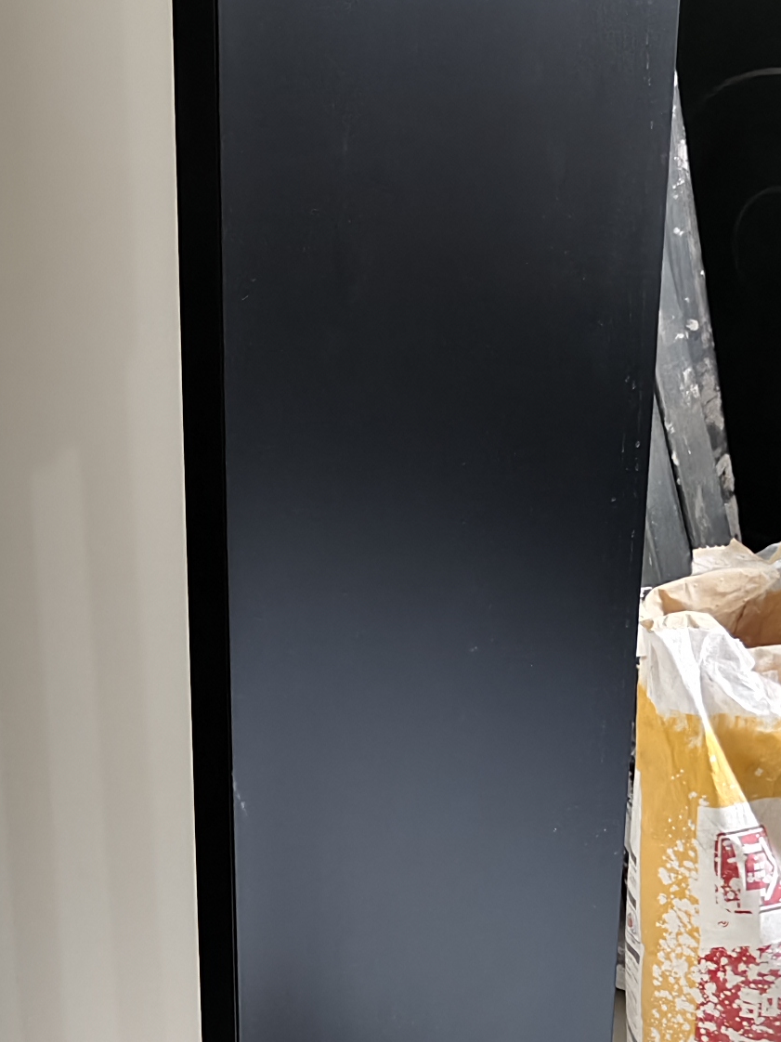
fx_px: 2528
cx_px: -267
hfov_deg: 16.5
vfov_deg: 22.7
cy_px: 927
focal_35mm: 84
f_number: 1.88
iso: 544
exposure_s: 1/50
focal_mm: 5.56
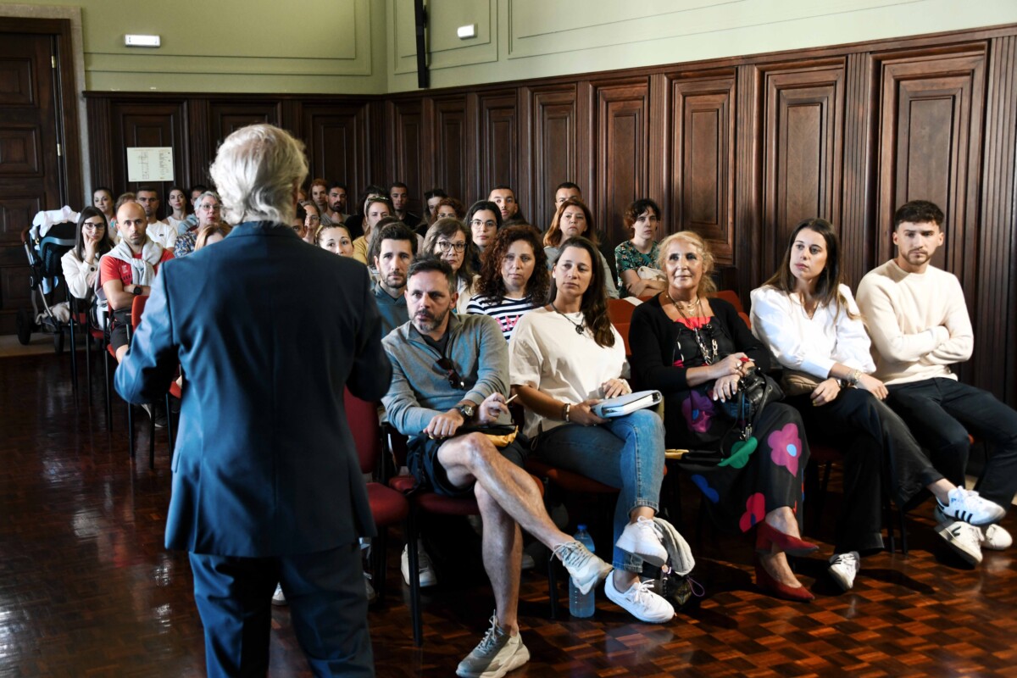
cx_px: 508
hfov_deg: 44.5
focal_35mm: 44
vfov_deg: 30.5
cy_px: 339
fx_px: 1243
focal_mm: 44
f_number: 4.5
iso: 2000
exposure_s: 1/100
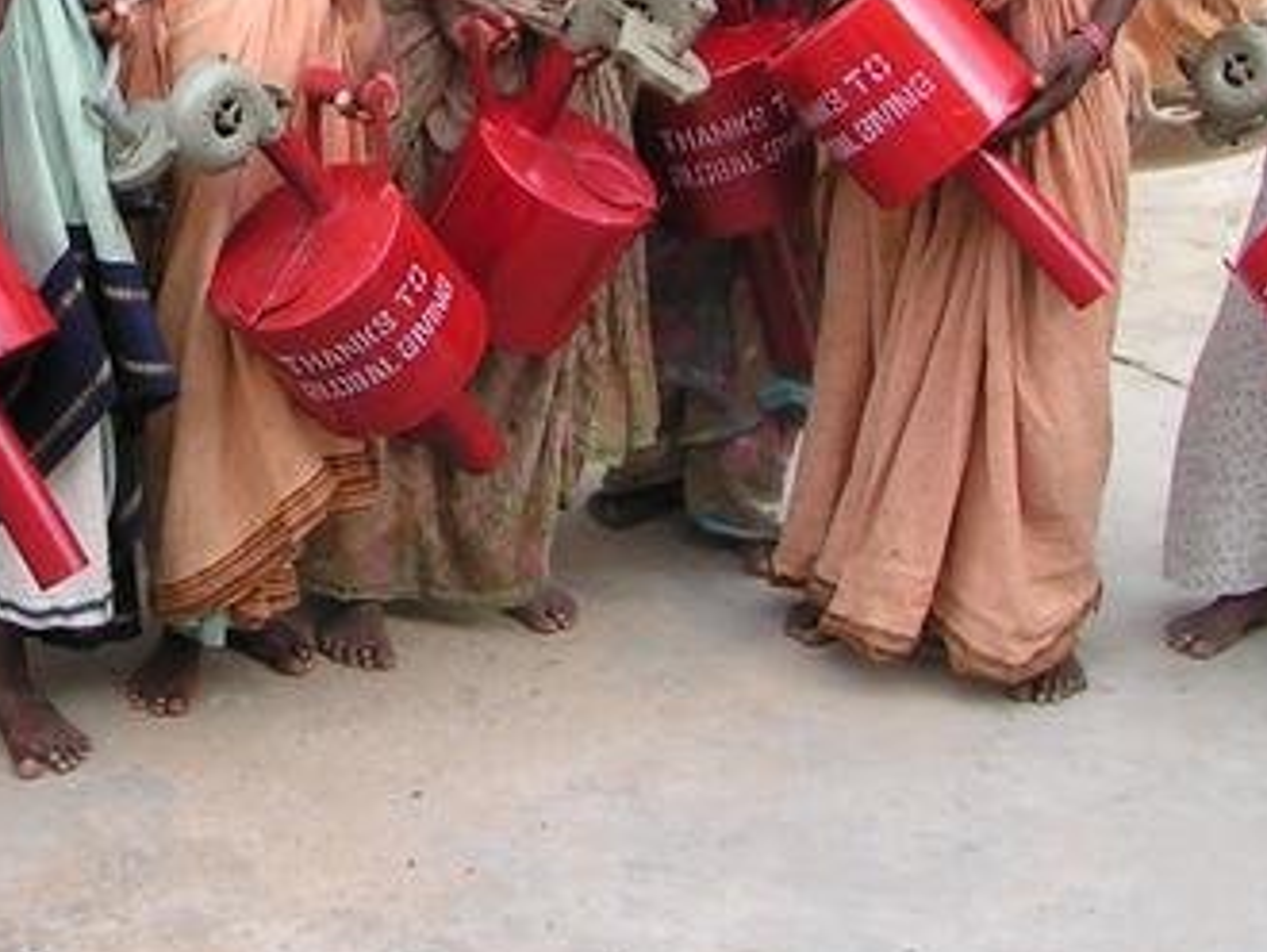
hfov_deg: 20.6
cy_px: 8
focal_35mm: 92
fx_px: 3370
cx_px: 19
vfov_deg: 15.8
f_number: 5.6
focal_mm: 5.8
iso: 50
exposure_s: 1/60
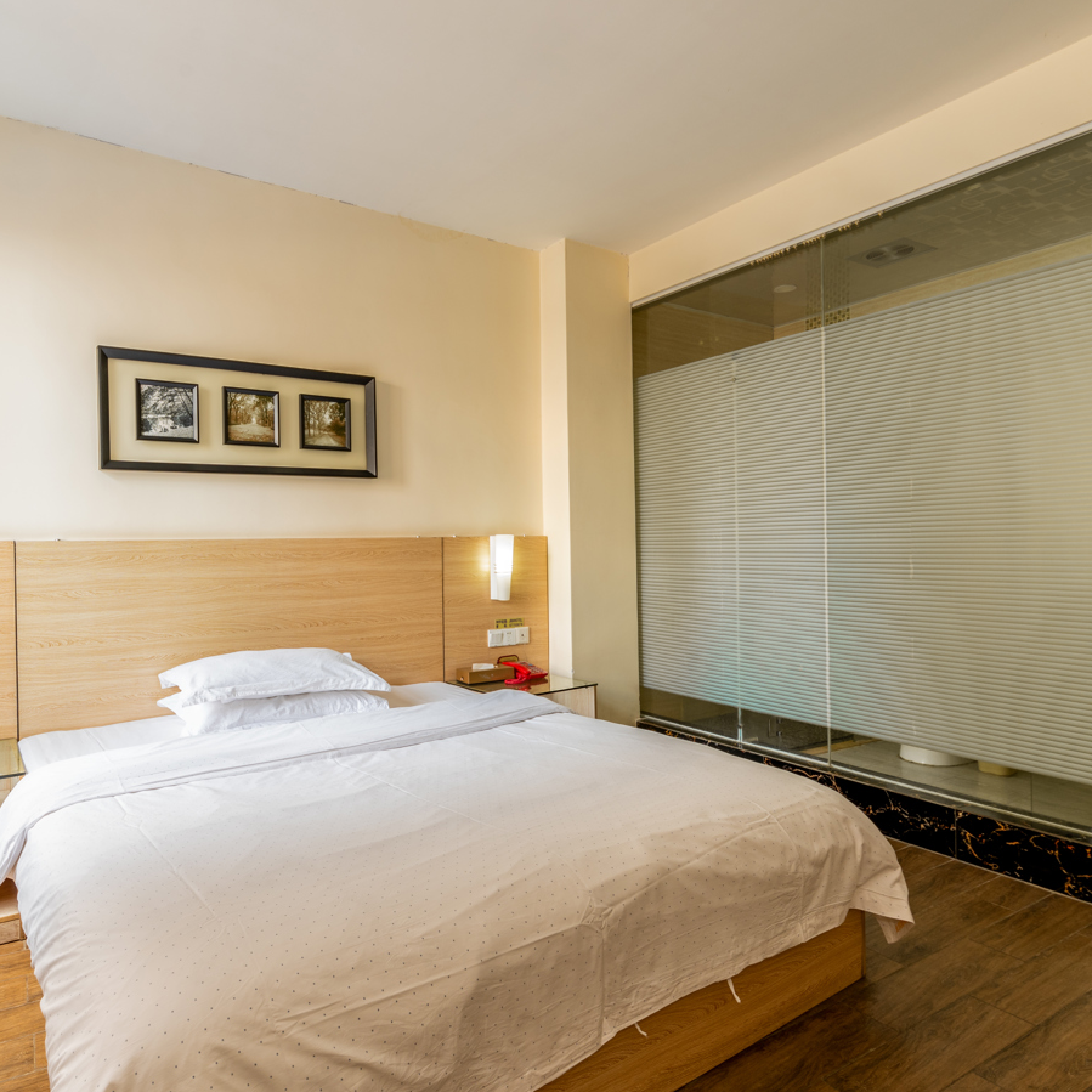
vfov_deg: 74.8
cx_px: 442
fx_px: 714
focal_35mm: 20
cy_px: 545
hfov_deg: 74.1
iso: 100
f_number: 11
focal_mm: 12
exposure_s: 1
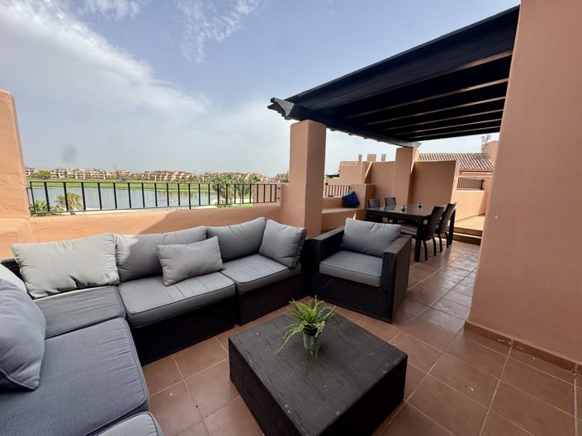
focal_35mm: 14
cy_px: 218
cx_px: 291
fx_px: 235
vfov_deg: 85.6
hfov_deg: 102.1
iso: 50
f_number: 2.2
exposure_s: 1/1160
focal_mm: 2.22
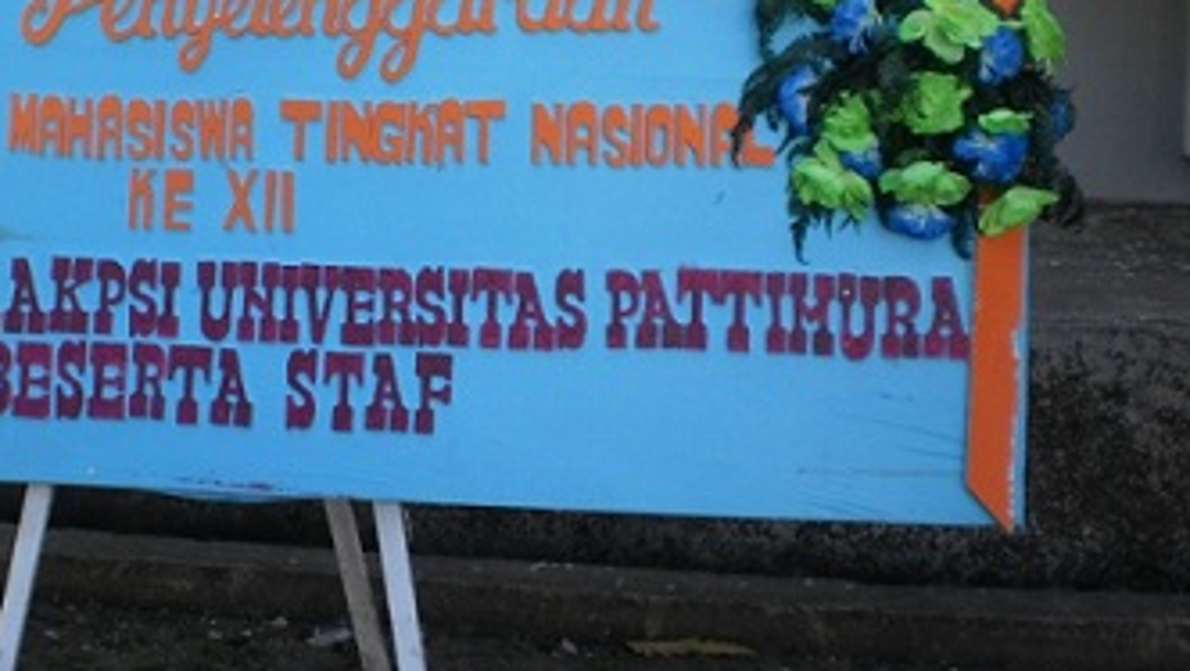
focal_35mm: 62
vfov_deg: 19.1
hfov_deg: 33.3
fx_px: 1957
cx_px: 324
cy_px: 75
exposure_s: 1/200
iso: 100
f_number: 3.1
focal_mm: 6.3
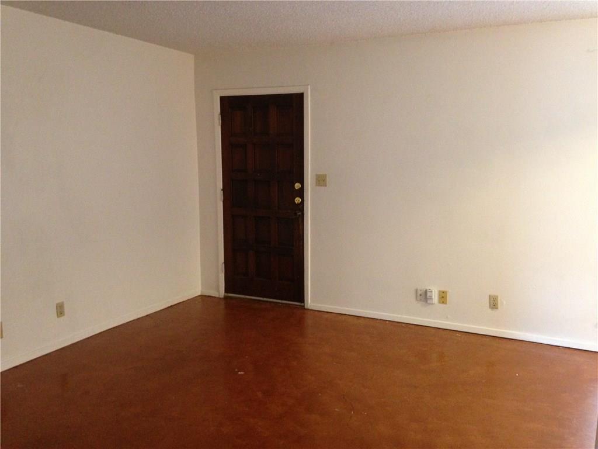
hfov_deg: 55.4
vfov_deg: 42.9
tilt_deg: -7.9
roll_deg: +2.0
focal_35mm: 33
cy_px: 224
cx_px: 299
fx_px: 570
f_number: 2.4
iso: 320
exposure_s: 1/15
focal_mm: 4.12
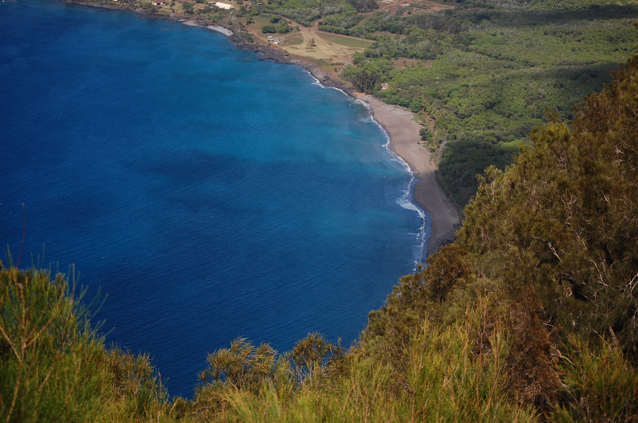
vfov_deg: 16.5
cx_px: 319
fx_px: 1460
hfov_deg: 24.7
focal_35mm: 82
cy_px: 212
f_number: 4
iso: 400
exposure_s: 1/1250
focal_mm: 55
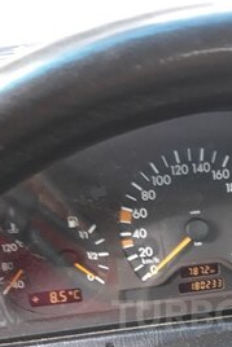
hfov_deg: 25.2
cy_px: 315
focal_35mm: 52
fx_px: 502
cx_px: 211
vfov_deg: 35.8
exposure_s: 1/25
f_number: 1.7
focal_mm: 3.71
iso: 200
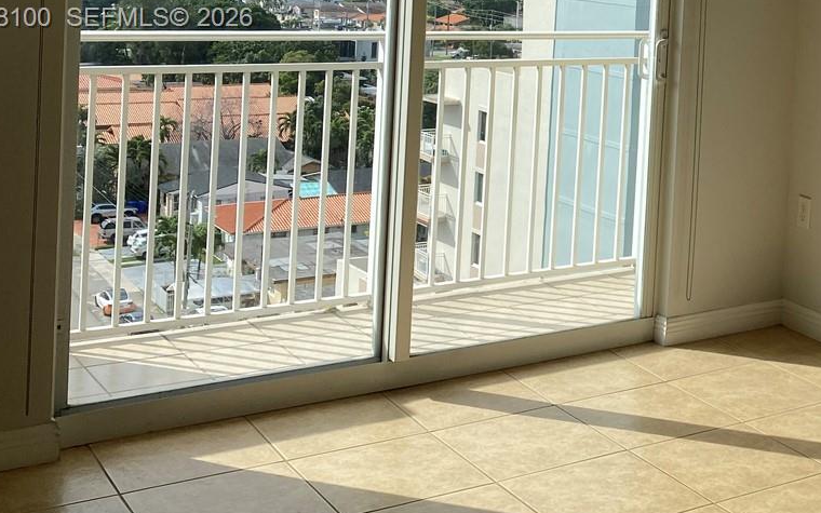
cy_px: 19
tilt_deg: -2.7
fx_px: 1298
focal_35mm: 58
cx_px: 781
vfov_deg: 21.7
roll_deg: -2.5
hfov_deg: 32.8
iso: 32
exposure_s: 1/2625
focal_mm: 4.25
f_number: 1.8
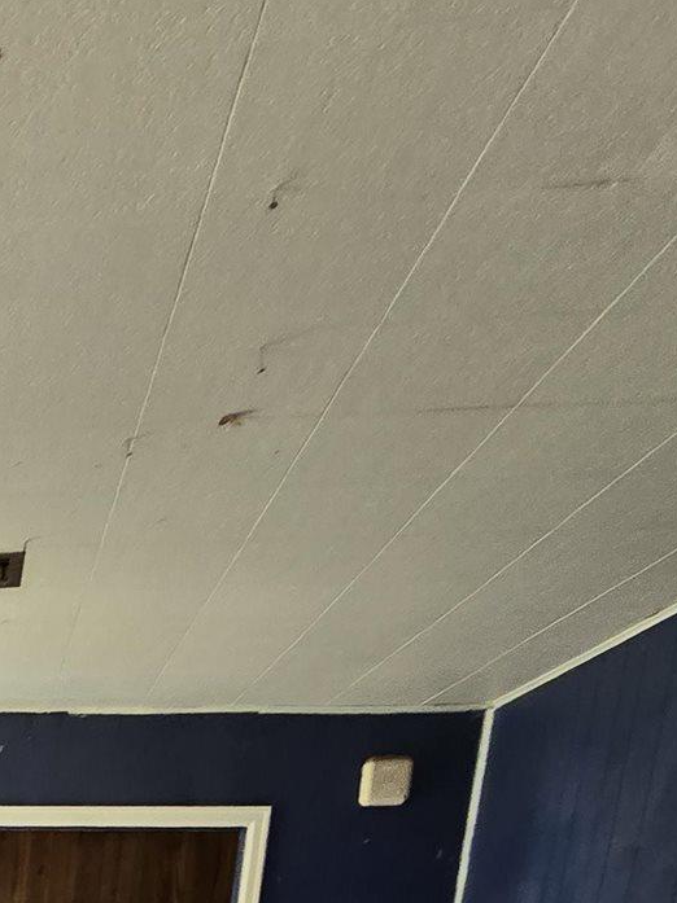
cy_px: 1319
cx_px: -313
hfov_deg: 25.8
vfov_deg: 29.3
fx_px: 1122
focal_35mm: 43
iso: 125
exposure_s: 1/100
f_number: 2.2
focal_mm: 2.2
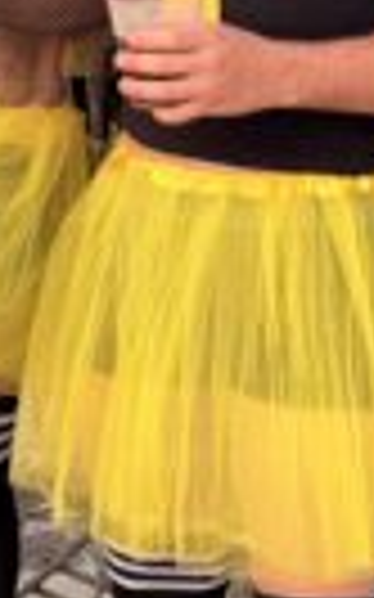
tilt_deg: -5.6
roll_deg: -1.5
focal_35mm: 121
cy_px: -117
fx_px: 1975
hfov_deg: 10.8
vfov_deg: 16.5
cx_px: 68
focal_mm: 6.76
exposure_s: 1/878
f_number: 1.78
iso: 100
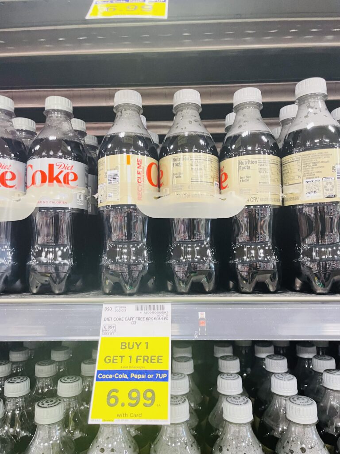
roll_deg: +1.8
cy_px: 227
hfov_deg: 53.1
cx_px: 170
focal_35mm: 26
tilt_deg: +0.7
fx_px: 340
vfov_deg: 67.3
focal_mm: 4.2
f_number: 1.6
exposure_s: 1/60
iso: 160
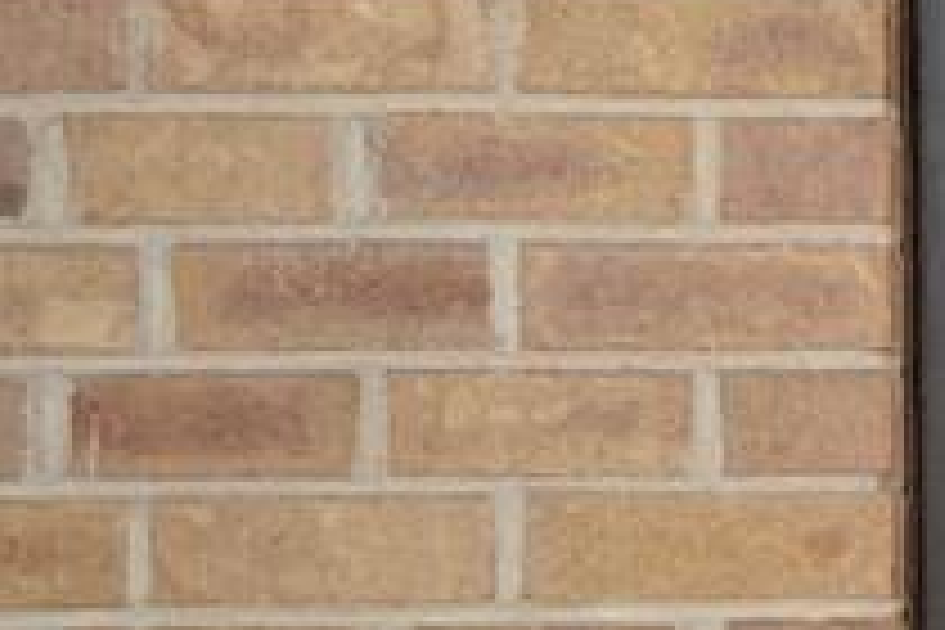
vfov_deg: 5.9
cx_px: 2295
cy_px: 702
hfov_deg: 8.2
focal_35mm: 230
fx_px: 6037
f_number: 1.8
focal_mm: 3
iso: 16
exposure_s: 1/457
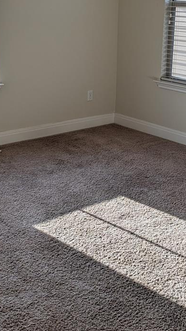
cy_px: 114
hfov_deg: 20.7
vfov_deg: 35.7
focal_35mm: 58
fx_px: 509
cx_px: 110
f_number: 1.85
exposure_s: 1/505
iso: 33
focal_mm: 6.81
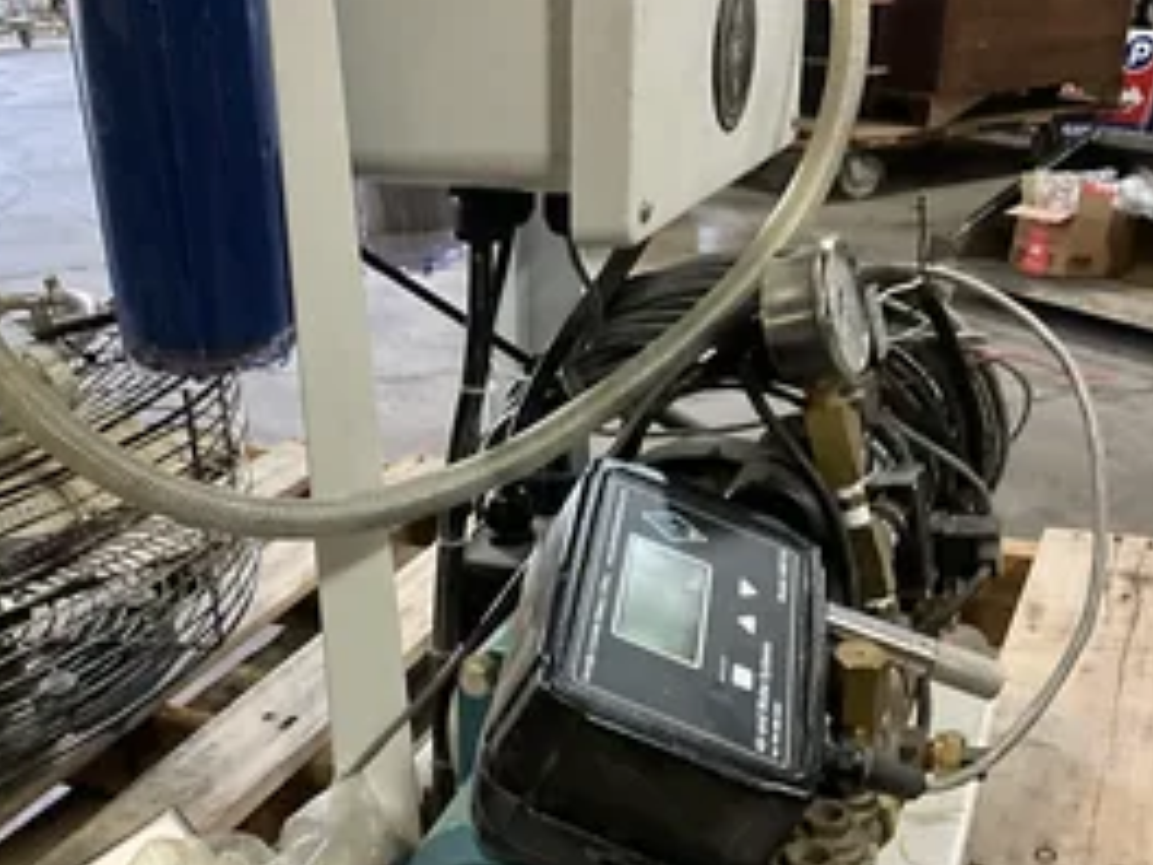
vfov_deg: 32.6
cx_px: 419
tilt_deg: -27.1
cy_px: 568
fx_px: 1466
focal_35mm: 44
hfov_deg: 42.6
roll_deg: +2.0
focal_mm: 3
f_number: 1.8
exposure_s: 1/52
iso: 320
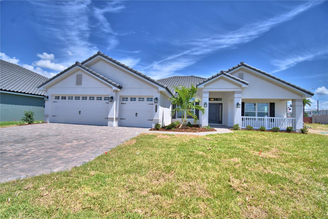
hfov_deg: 100.4
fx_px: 137
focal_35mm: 15
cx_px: 164
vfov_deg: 77.3
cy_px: 110
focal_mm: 10
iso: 100
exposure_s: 1/1600
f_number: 4.5
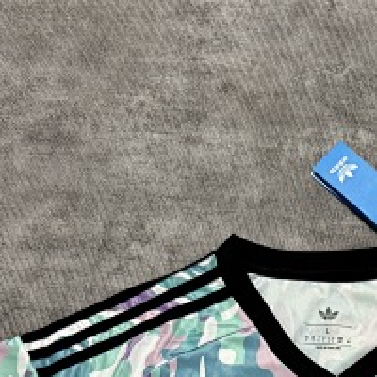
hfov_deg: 20.0
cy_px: 598
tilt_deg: -77.7
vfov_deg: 17.8
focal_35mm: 85
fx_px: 1047
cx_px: 341
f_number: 1.78
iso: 125
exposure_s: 1/50
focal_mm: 6.76
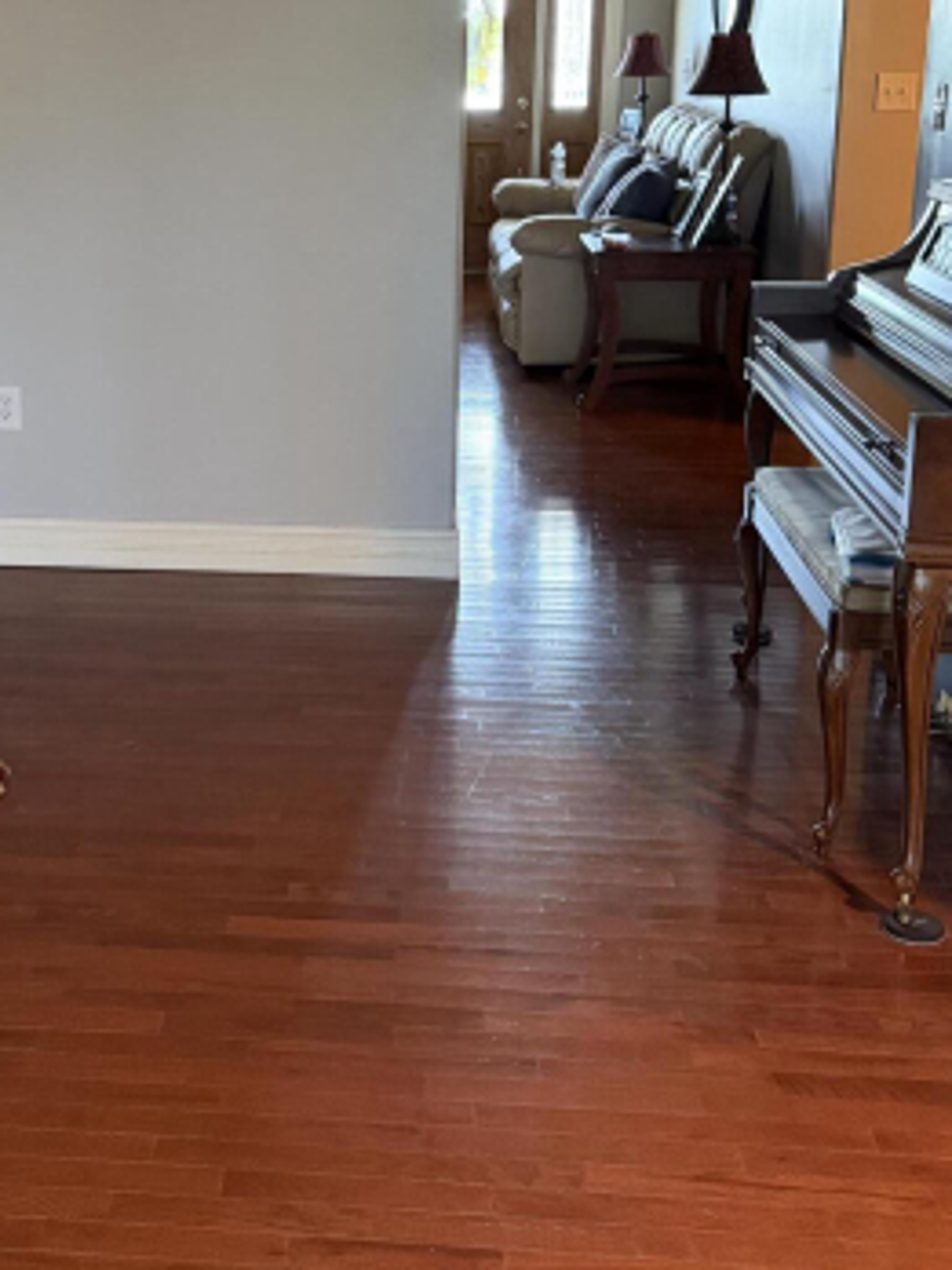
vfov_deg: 40.7
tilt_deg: -12.8
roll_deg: +0.3
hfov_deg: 31.0
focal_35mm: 46
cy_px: 418
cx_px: 237
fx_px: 1687
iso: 800
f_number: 1.78
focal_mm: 6.76
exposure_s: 1/40
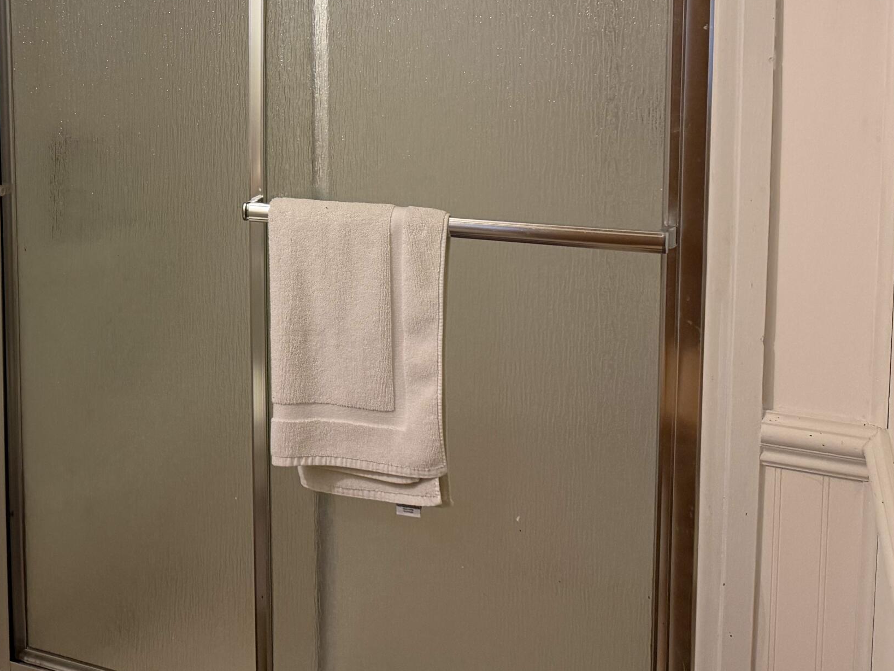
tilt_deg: -5.4
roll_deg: +0.4
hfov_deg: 41.2
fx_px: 1136
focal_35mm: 44
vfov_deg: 31.8
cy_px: 109
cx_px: 183
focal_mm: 6.76
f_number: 1.78
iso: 320
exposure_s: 1/60
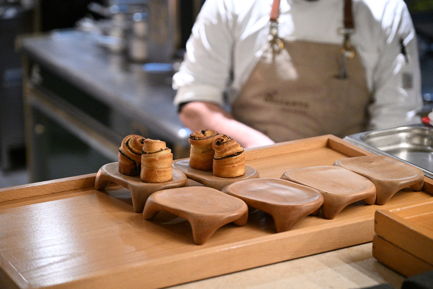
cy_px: 144
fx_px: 1022
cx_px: 216
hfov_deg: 23.9
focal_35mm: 85
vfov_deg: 16.1
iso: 12800
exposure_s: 1/640
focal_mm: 85
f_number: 4
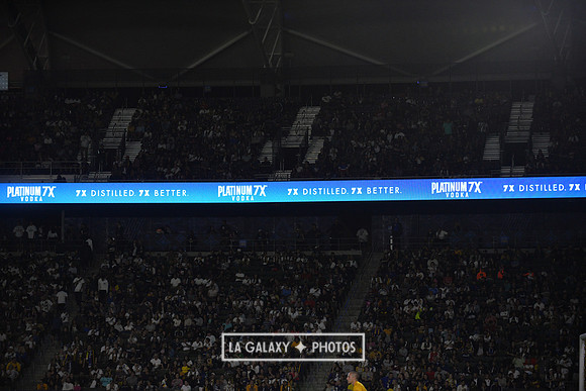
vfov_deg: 11.4
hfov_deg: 17.1
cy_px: 196
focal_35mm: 120
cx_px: 293
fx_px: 1954
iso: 1600
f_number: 2.8
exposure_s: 1/3200
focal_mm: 120
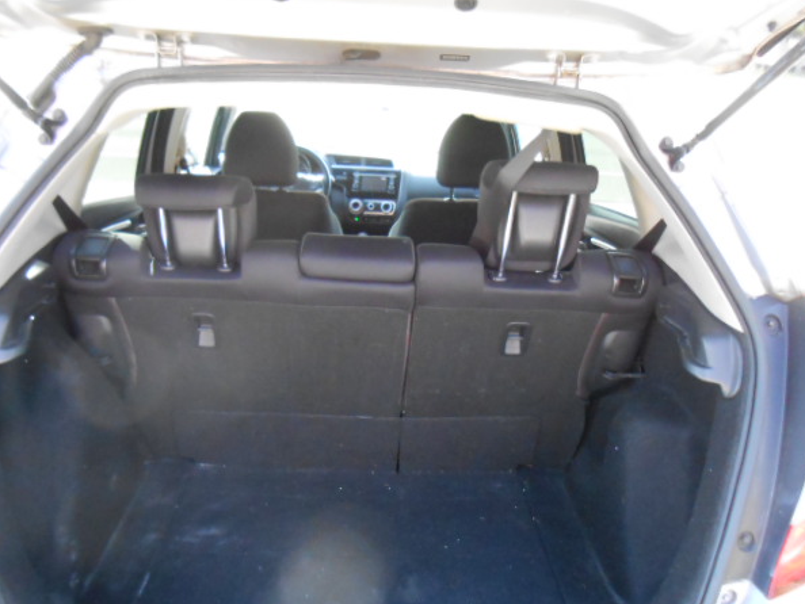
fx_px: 651
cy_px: 324
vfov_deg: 49.7
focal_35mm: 28
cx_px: 389
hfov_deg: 63.4
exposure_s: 1/125
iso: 640
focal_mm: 4.6
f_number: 3.5
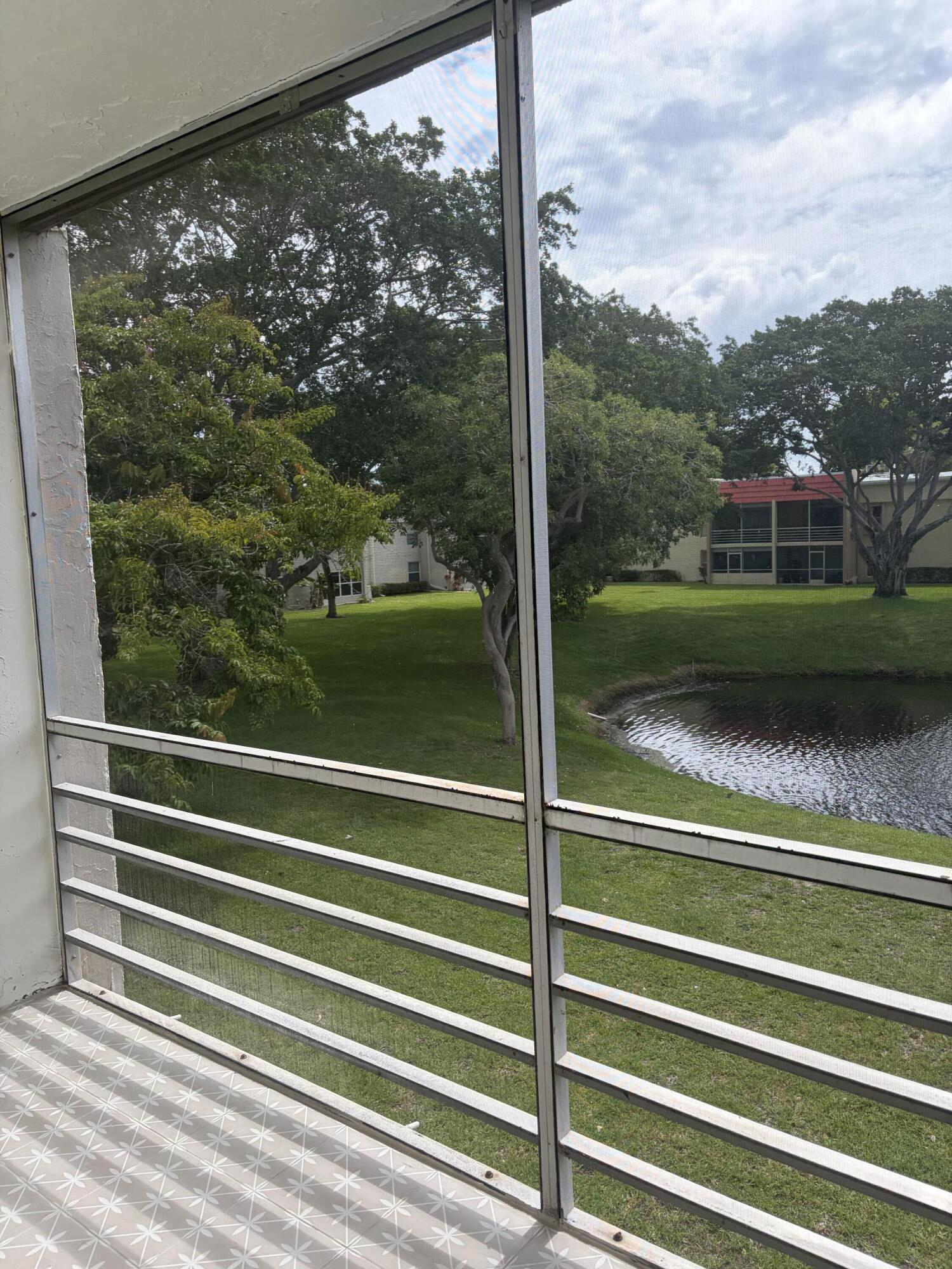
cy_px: 634
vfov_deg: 67.3
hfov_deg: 53.1
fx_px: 953
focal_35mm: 26
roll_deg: +2.0
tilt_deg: -6.1
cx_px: 476
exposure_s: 1/2985
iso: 64
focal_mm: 5.96
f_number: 1.6
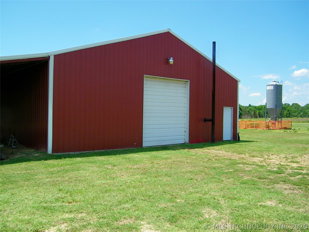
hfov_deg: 55.4
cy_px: 116
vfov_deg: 42.9
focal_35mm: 33
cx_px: 154
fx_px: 295
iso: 80
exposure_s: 1/200
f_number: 7.2
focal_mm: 5.9
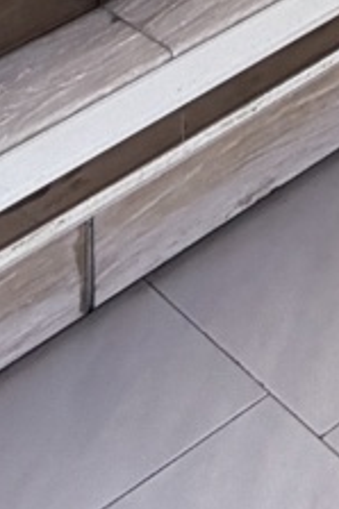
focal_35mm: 125
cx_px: 906
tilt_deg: -0.4
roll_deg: -0.4
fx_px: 1768
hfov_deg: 9.4
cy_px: -1000
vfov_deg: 11.0
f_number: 2.2
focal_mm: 2.22
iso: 40
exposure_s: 1/123
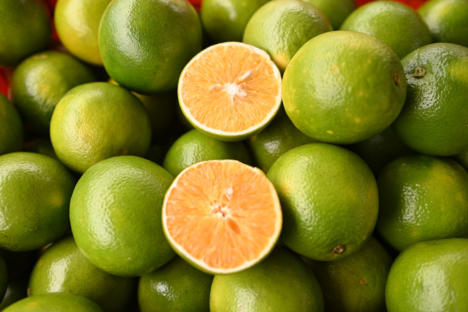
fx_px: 429
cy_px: 160
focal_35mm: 33
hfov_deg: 57.2
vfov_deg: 39.9
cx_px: 239
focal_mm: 32
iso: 250
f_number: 2.8
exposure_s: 1/1000
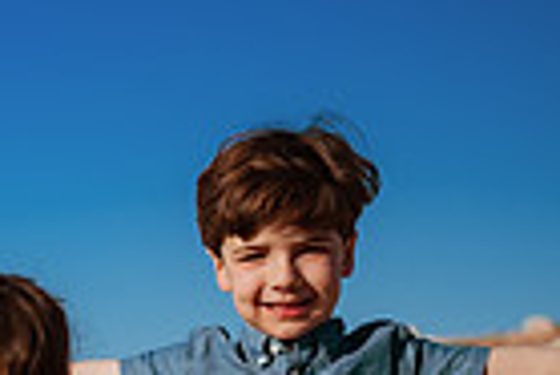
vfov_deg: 9.0
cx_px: -222
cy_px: 708
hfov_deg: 13.4
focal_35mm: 146
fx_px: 2273
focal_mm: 35
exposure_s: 1/8000
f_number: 2
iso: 50
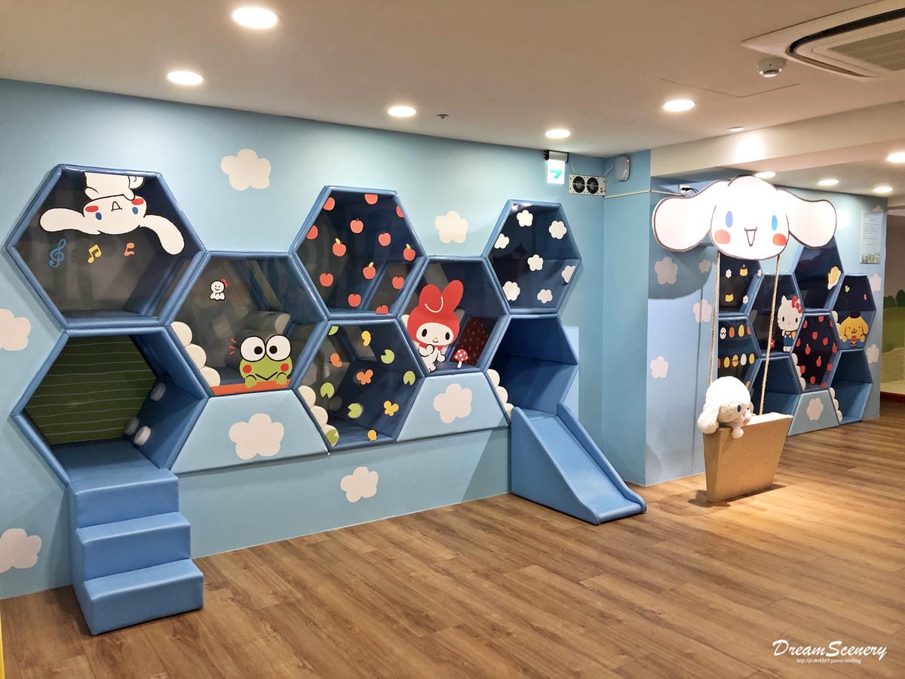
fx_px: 732
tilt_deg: -5.5
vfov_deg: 49.7
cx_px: 452
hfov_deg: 63.4
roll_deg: +0.1
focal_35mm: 28
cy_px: 340
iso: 40
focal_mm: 3.99
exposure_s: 1/20
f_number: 1.8
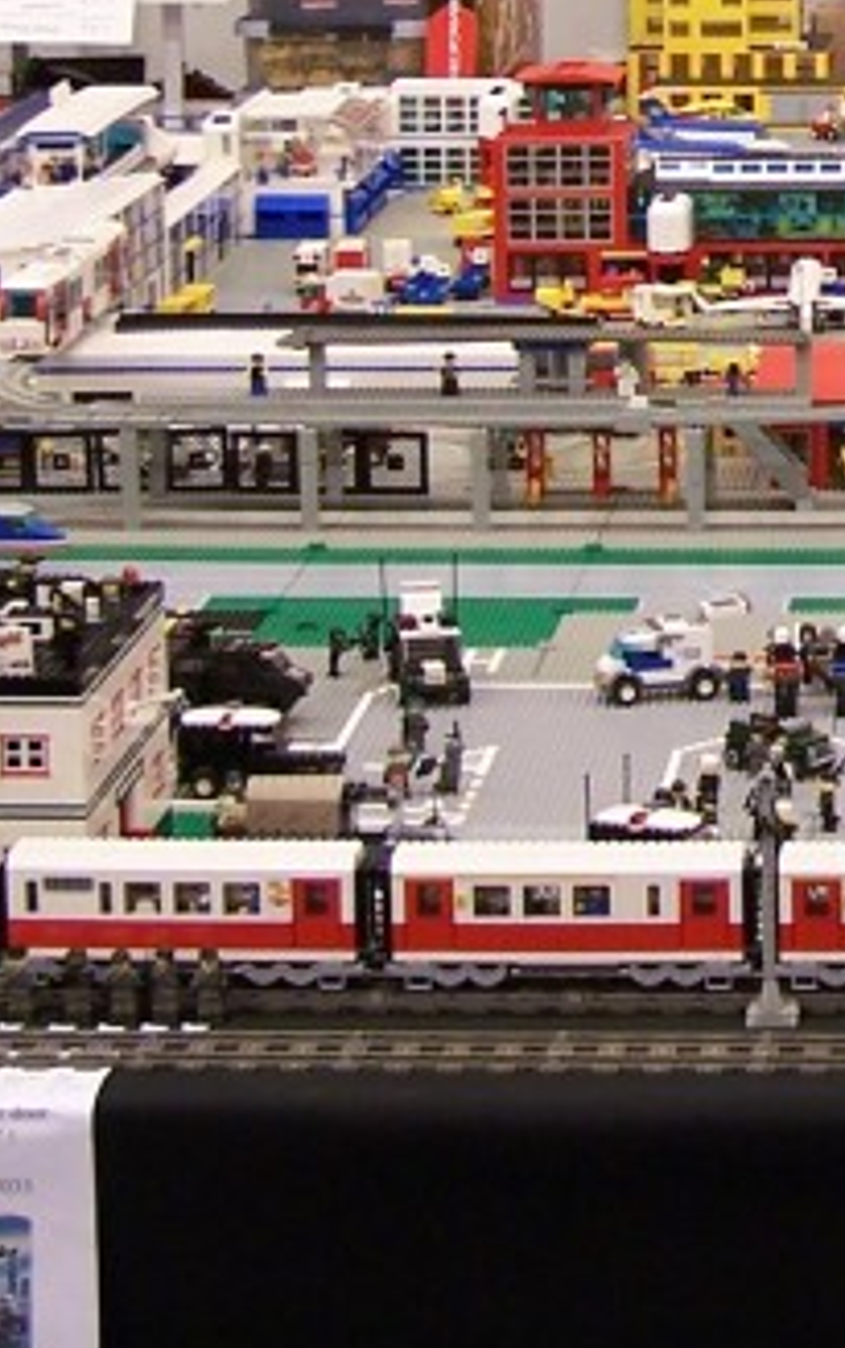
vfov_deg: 16.4
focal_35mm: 126
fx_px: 4632
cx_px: 1307
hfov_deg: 10.1
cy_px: 190
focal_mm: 6.3
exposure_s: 1/4
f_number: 2.8
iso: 80
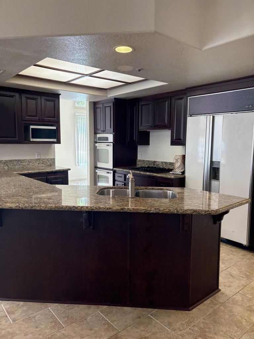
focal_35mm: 26
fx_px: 254
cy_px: 170
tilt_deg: -2.2
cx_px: 127
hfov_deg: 53.1
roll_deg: +0.9
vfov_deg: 67.3
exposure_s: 1/120
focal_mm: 5.96
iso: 80
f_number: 1.6
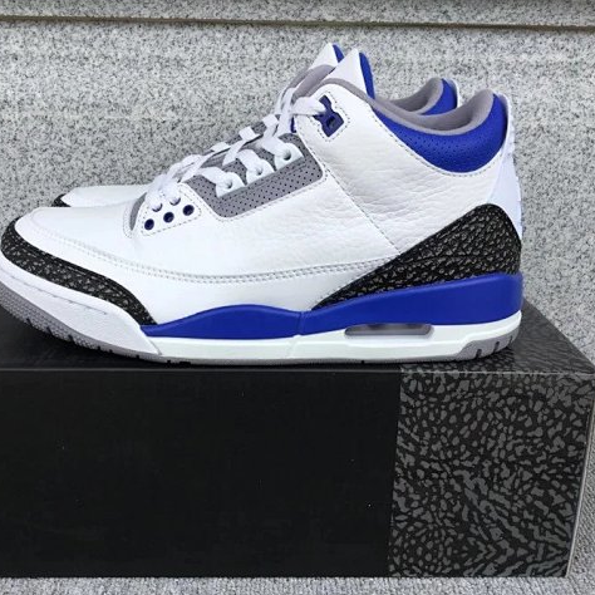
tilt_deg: -17.8
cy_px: 299
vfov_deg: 44.9
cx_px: 265
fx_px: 720
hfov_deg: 44.9
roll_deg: -0.4
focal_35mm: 37
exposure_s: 1/776
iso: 25
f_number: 2.4
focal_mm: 3.3
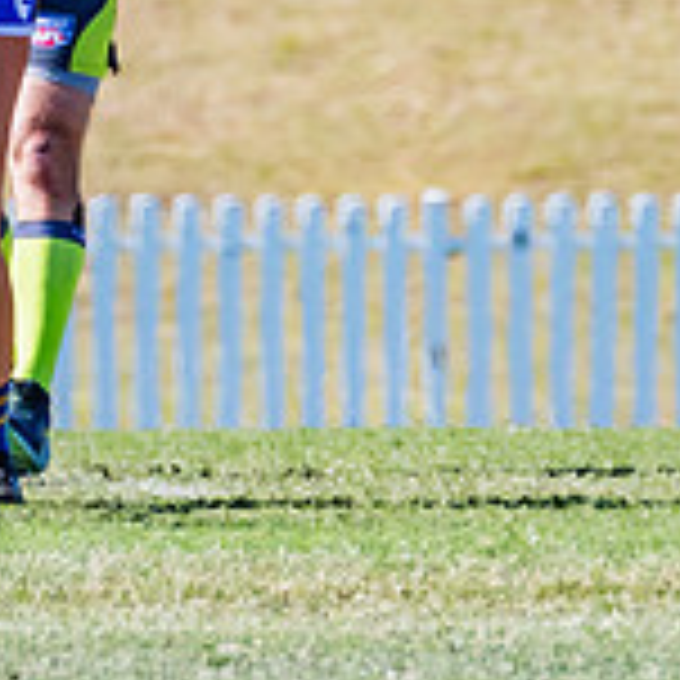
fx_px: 45961
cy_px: -244
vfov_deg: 0.8
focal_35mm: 2068
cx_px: -81
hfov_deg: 0.8
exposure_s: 1/1600
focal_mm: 420
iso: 800
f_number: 8
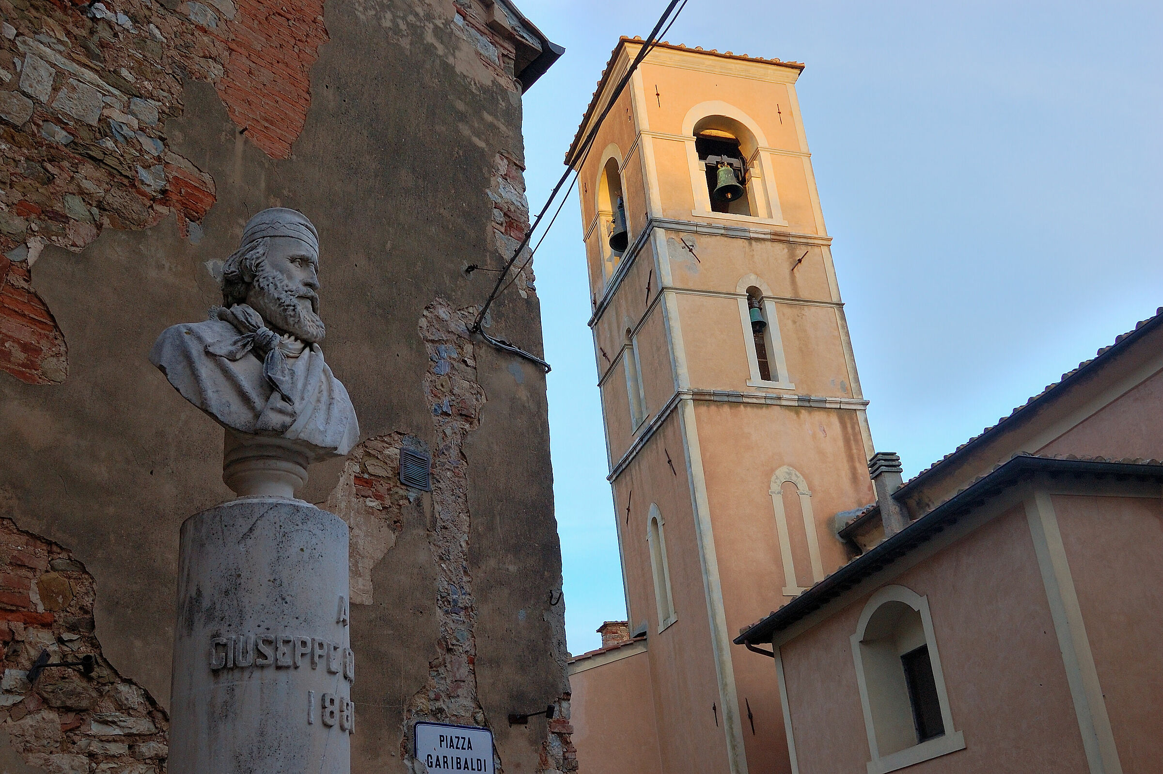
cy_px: 387
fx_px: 1114
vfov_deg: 38.3
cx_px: 582
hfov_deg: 55.1
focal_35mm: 34
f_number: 7.1
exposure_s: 1/60
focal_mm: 23
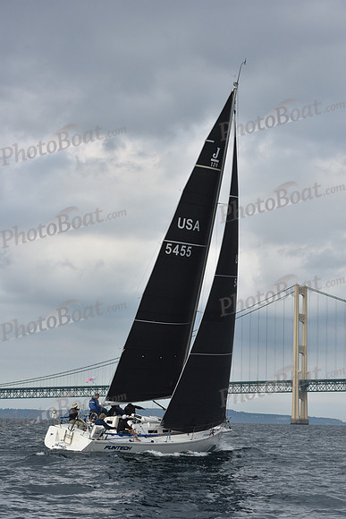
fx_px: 1297
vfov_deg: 22.6
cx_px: 173
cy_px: 260
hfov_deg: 15.2
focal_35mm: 90
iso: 400
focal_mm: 90
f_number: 8
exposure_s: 1/800
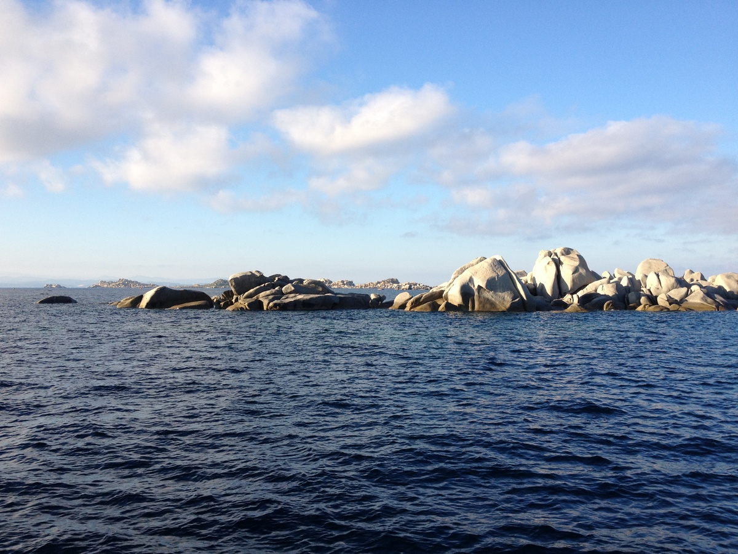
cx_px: 369
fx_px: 746
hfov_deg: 52.6
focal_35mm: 35
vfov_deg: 40.7
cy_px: 277
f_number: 2.4
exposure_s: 1/890
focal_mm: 4.28
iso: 64
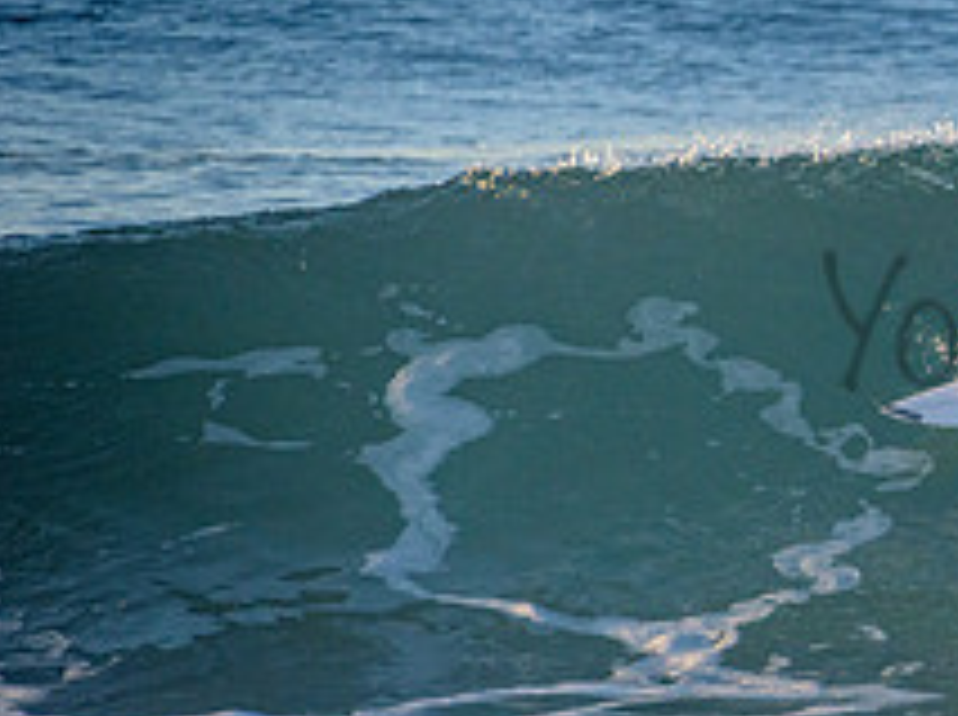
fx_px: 36248
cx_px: 1286
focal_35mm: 1312
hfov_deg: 1.5
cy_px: 281
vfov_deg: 1.1
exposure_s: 1/2000
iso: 560
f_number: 5.6
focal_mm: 500
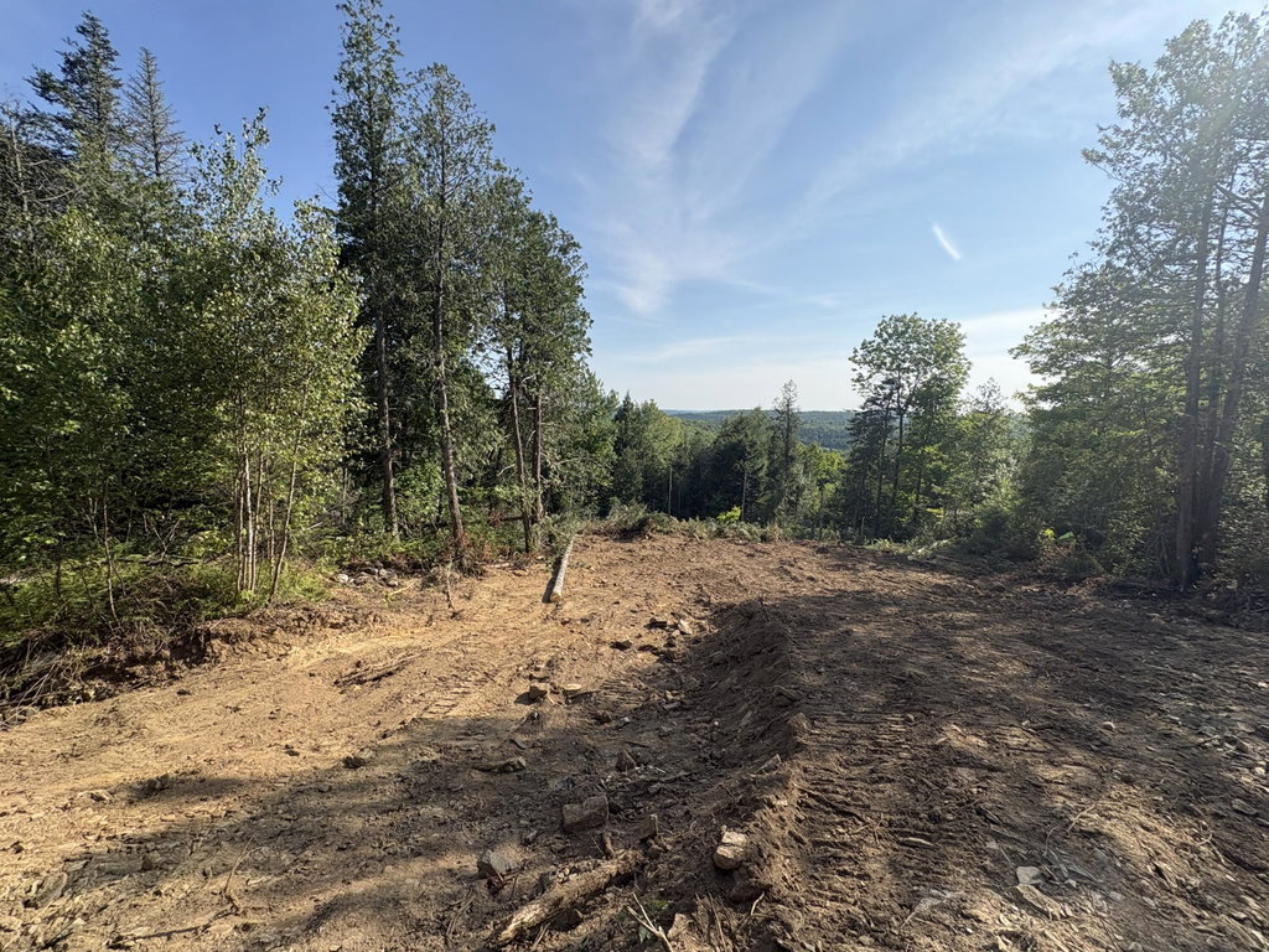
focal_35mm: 14
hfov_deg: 102.1
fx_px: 513
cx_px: 634
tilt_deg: -8.0
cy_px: 476
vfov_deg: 85.7
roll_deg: -0.7
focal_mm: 2.22
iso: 50
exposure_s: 1/1748
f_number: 2.2
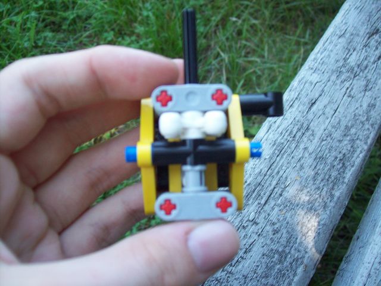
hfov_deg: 51.4
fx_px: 396
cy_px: 143
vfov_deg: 39.7
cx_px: 190
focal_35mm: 36
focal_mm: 6
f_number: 2.7
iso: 80
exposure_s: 1/66.1
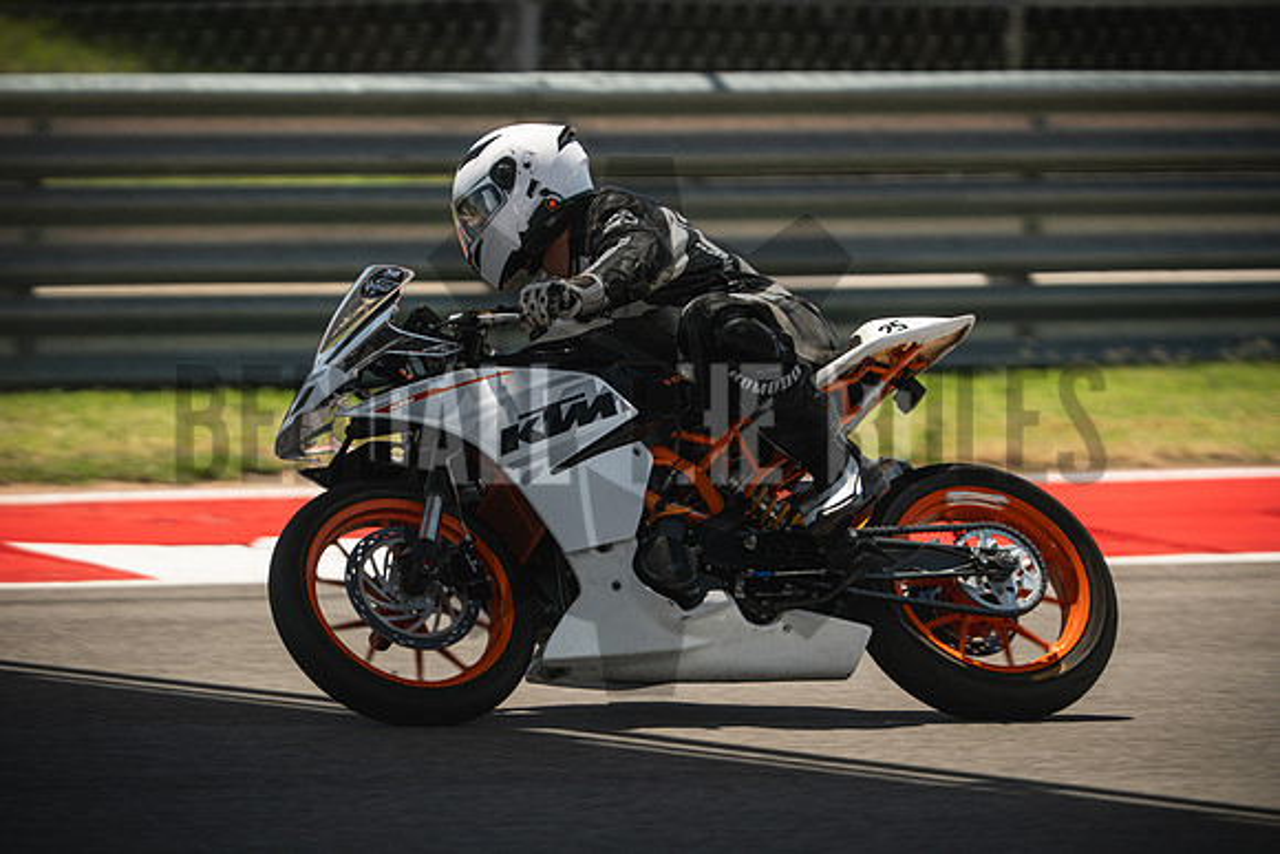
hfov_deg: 4.9
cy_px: 427
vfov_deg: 3.3
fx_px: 14936
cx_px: 640
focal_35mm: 420
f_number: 3.2
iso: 160
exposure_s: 1/1250
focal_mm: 280
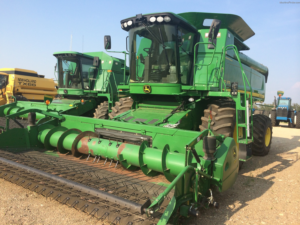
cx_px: 150
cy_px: 112
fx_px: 260
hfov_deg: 60.0
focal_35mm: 30
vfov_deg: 46.8
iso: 32
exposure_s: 1/1414
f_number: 2.2
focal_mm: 4.12
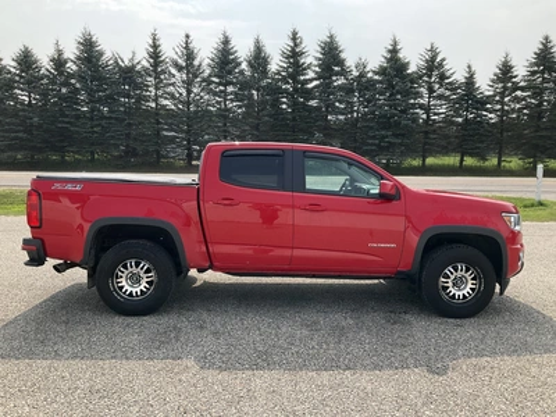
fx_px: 466
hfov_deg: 61.7
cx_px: 278
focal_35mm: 29
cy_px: 208
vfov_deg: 48.2
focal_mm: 3
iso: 25
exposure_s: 1/1221
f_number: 1.8
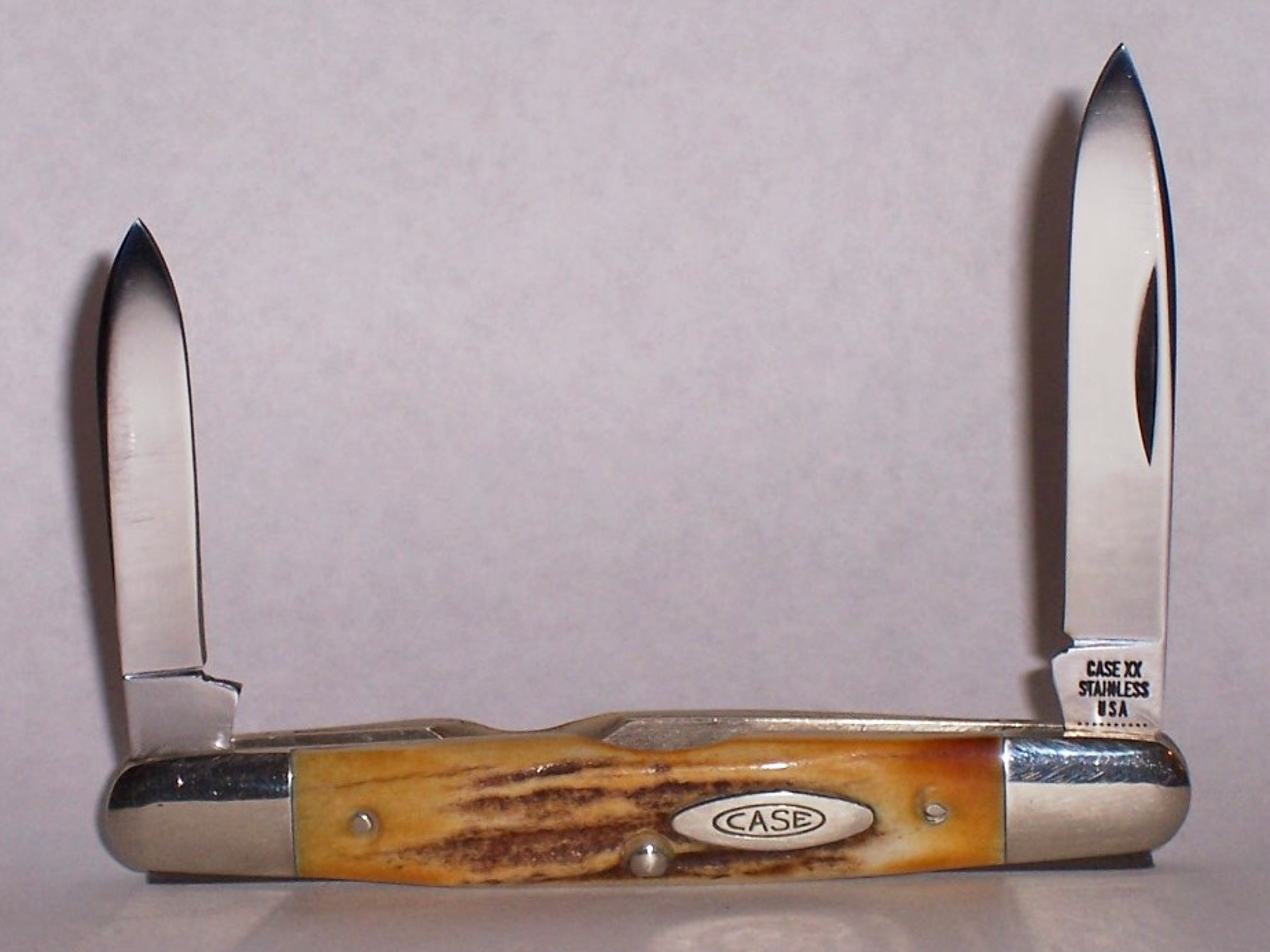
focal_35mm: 103
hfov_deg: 19.1
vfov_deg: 14.4
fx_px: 3779
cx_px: 634
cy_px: 478
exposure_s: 1/90
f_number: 4.6
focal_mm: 16.8
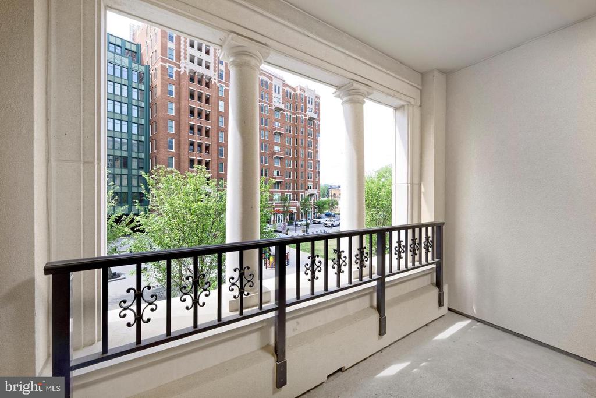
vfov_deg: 81.2
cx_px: 298
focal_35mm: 14
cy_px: 199
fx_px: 232
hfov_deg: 104.2
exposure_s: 1/50
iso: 250
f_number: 10
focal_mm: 14
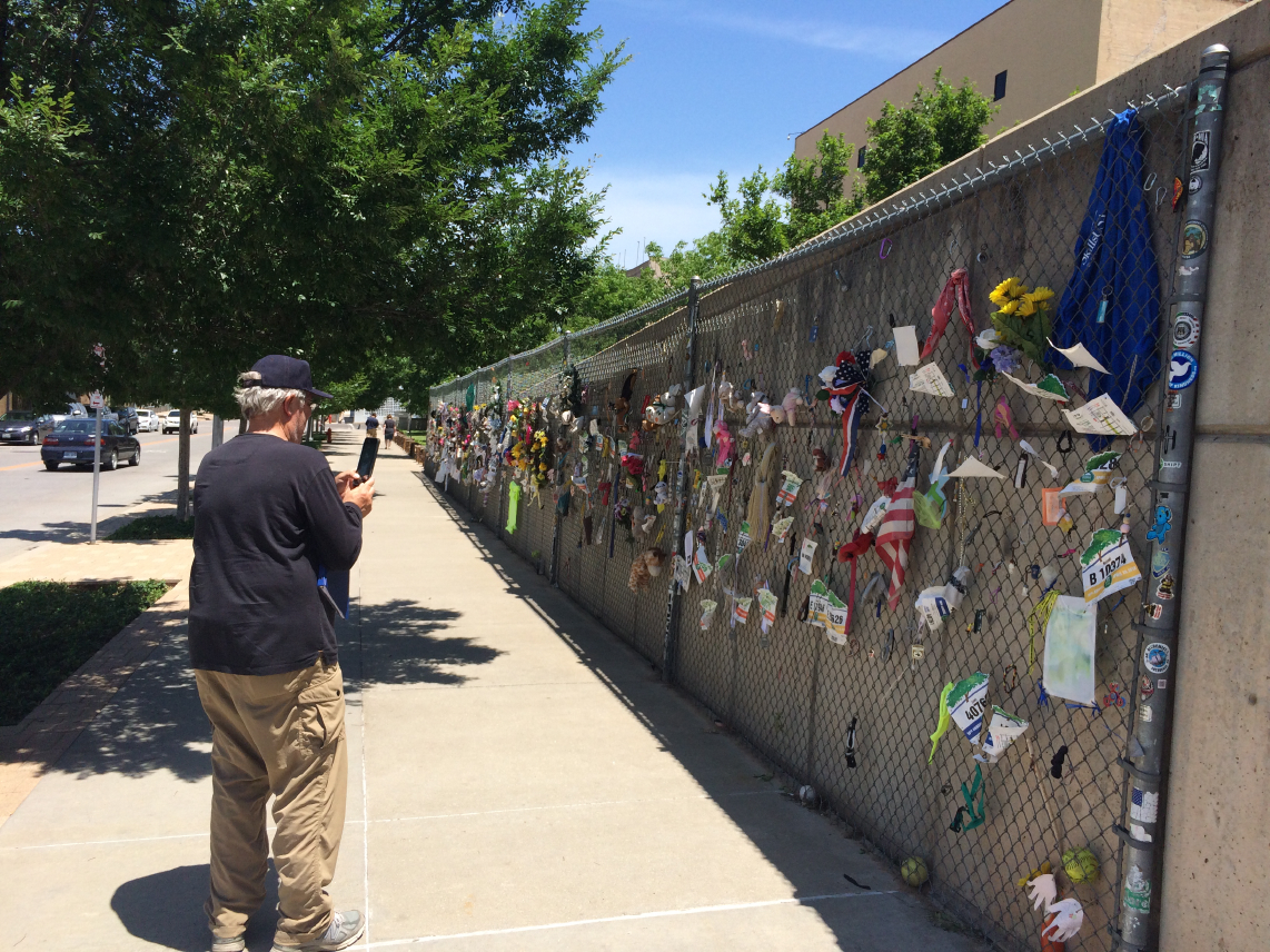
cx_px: 635
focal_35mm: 29
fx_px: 1064
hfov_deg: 61.7
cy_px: 476
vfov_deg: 48.2
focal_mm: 4.15
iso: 32
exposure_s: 1/2160
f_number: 2.2
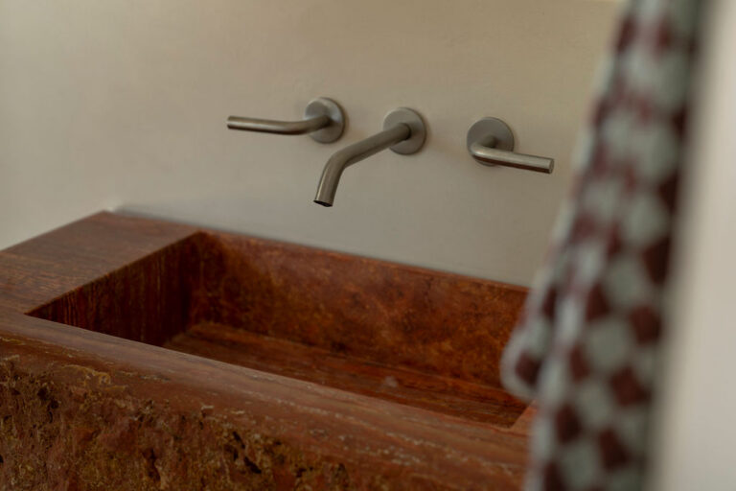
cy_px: 220
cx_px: 369
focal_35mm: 55
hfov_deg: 36.1
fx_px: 1128
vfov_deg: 24.5
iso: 200
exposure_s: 1/60
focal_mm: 50
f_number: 2.8
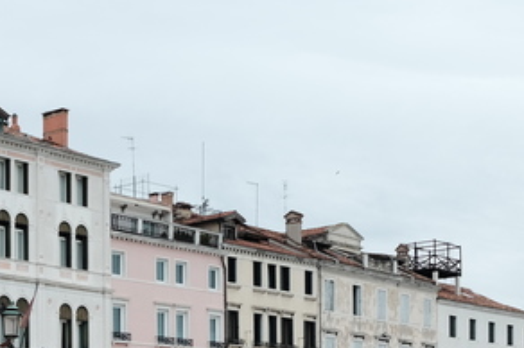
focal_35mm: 96
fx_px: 1396
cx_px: 172
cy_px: 469
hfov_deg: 21.2
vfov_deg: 13.6
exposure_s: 1/500
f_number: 4
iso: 200
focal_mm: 23
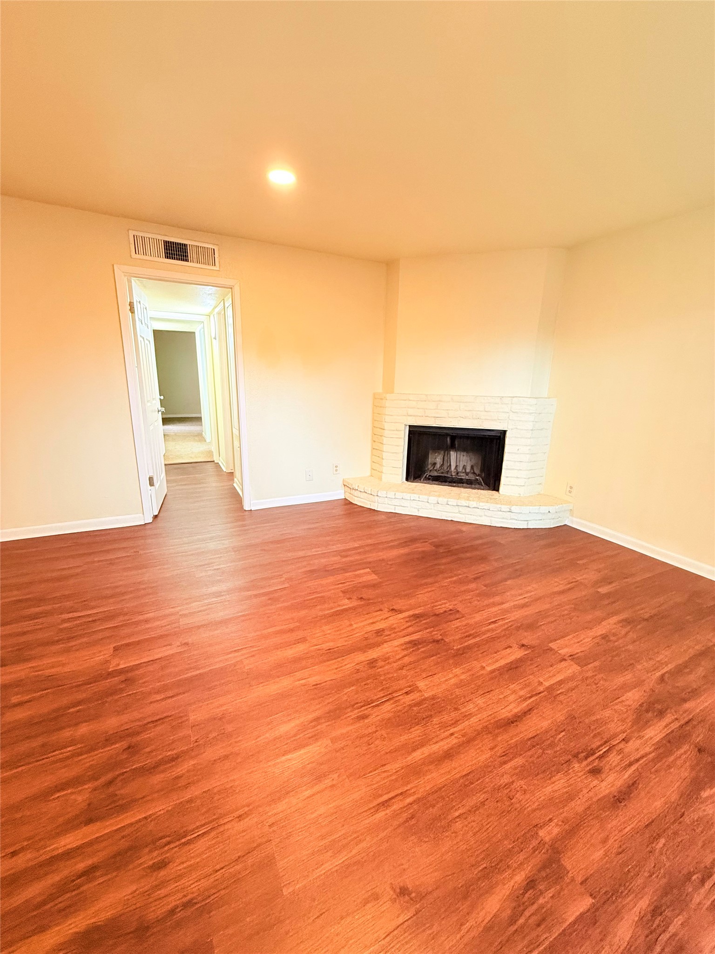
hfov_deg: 85.7
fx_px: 386
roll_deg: -2.0
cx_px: 358
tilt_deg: -14.2
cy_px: 477
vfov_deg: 102.1
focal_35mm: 14
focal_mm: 2.22
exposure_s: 1/60
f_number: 2.2
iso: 320
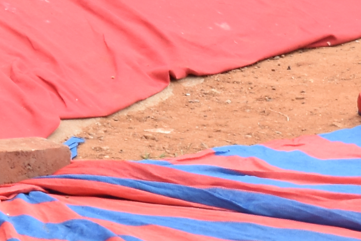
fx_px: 2988
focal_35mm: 298
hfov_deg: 6.4
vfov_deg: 4.5
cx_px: -685
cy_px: -315
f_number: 8
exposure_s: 1/250
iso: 400
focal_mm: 32
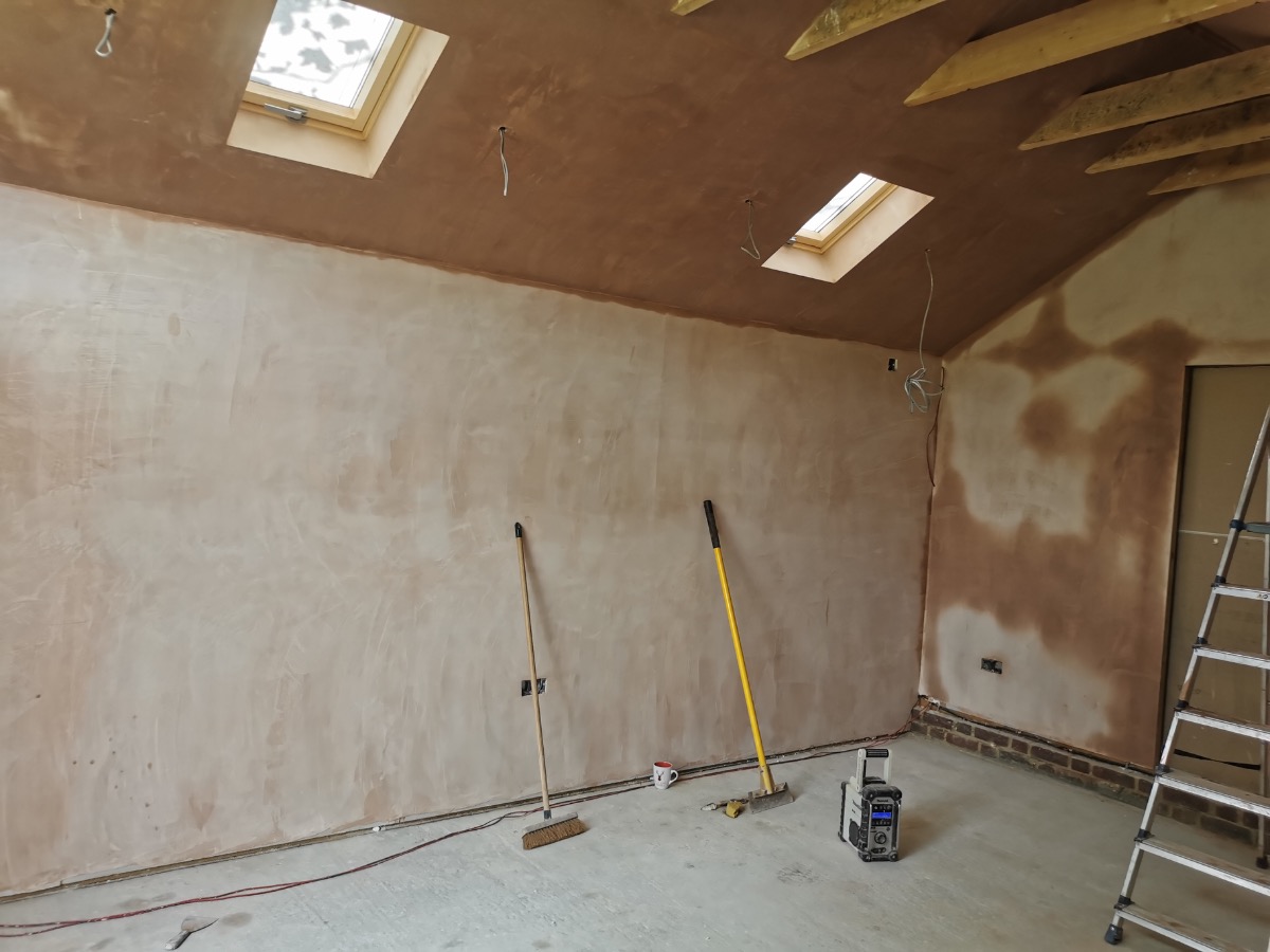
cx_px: 635
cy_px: 476
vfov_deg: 51.4
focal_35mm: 27
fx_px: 991
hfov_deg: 65.3
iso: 50
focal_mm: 5.58
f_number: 1.8
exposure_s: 1/143
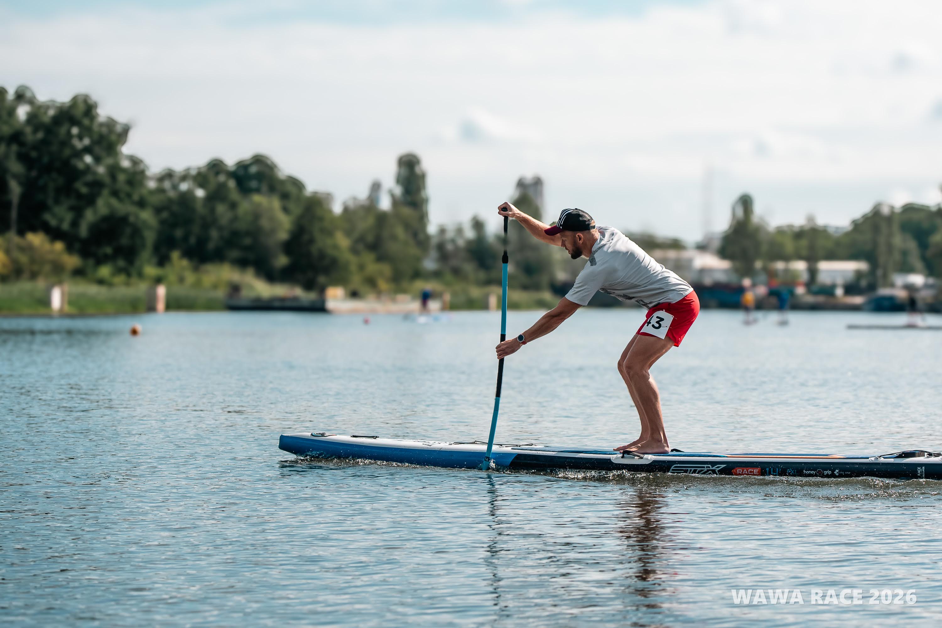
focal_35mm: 120
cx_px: 600
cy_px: 230
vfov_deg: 11.4
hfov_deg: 17.0
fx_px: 3139
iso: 100
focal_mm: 90
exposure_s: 1/3200
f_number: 4.5
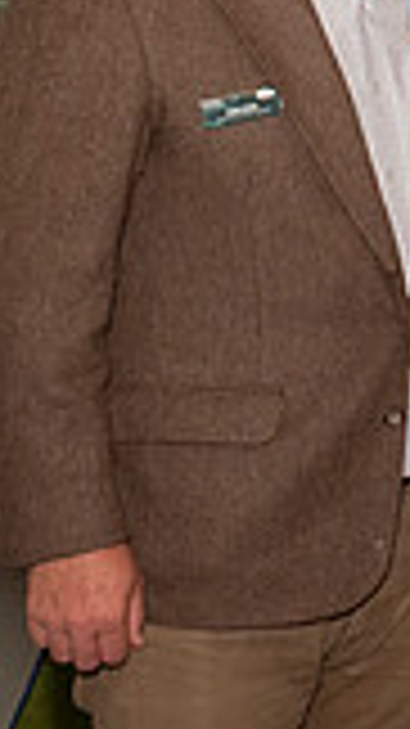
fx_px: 2515
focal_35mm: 130
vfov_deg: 16.4
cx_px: 1126
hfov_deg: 8.2
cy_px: 124
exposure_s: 1/125
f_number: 11
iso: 1600
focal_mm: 22
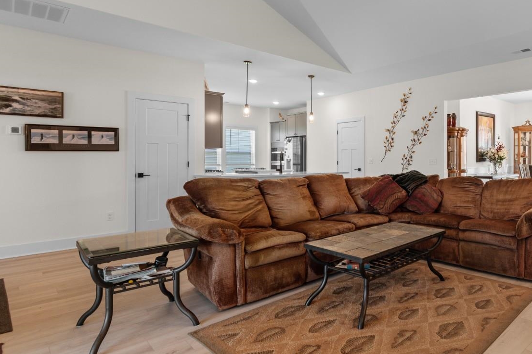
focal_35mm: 22
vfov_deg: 57.0
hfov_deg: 75.5
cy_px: 154
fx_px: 325
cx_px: 364
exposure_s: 1/4
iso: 100
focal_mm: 10
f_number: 4.5
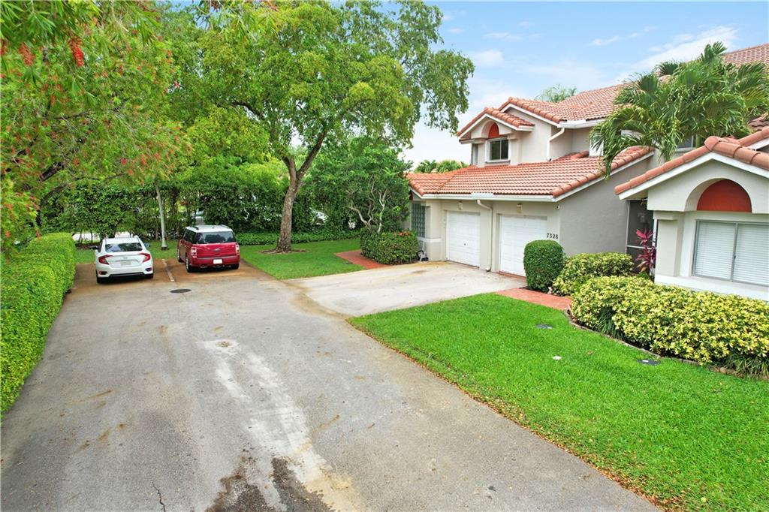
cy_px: 256
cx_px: 384
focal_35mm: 22
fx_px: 470
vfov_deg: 57.2
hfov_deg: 78.6
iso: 100
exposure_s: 1/120
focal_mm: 8.38
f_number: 2.8
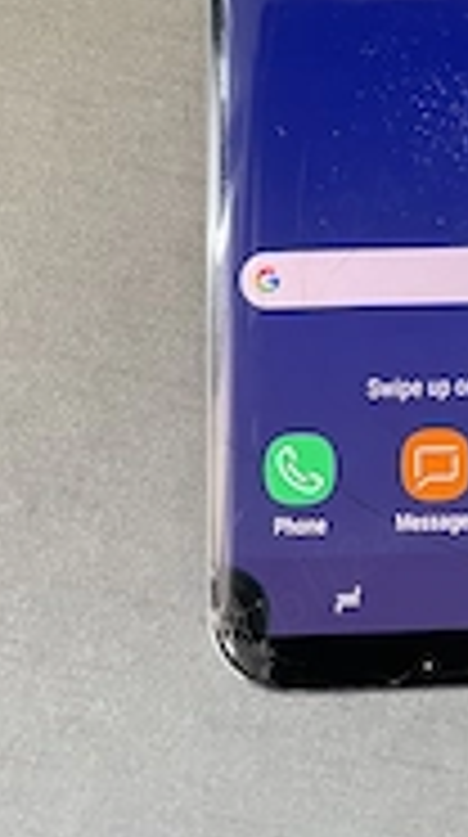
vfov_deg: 31.3
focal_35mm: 61
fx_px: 1352
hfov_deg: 19.0
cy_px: -40
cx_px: 495
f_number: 1.6
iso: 250
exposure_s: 1/60
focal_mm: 4.2
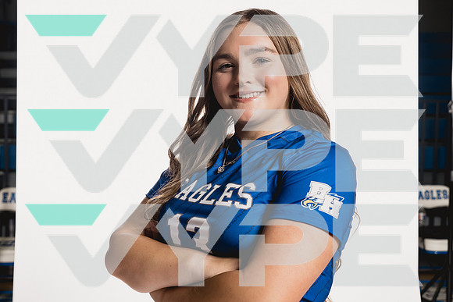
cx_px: 224
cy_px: 150
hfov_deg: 40.9
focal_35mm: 48
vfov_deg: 27.9
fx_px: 608
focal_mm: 46
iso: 400
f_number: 5.6
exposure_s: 1/250
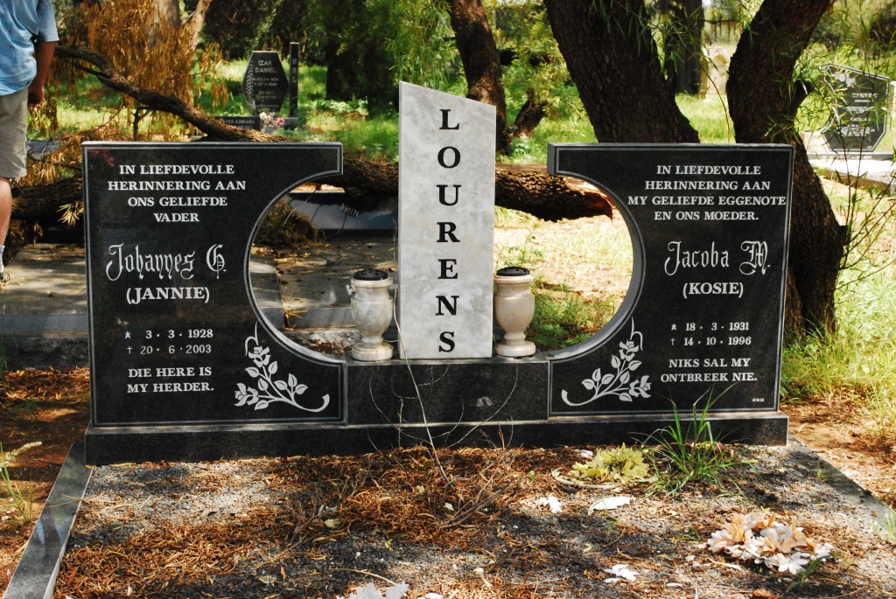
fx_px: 1345
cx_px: 448
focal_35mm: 54
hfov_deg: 36.8
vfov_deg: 25.1
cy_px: 300
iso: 1600
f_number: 5.3
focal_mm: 36
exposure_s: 1/2500
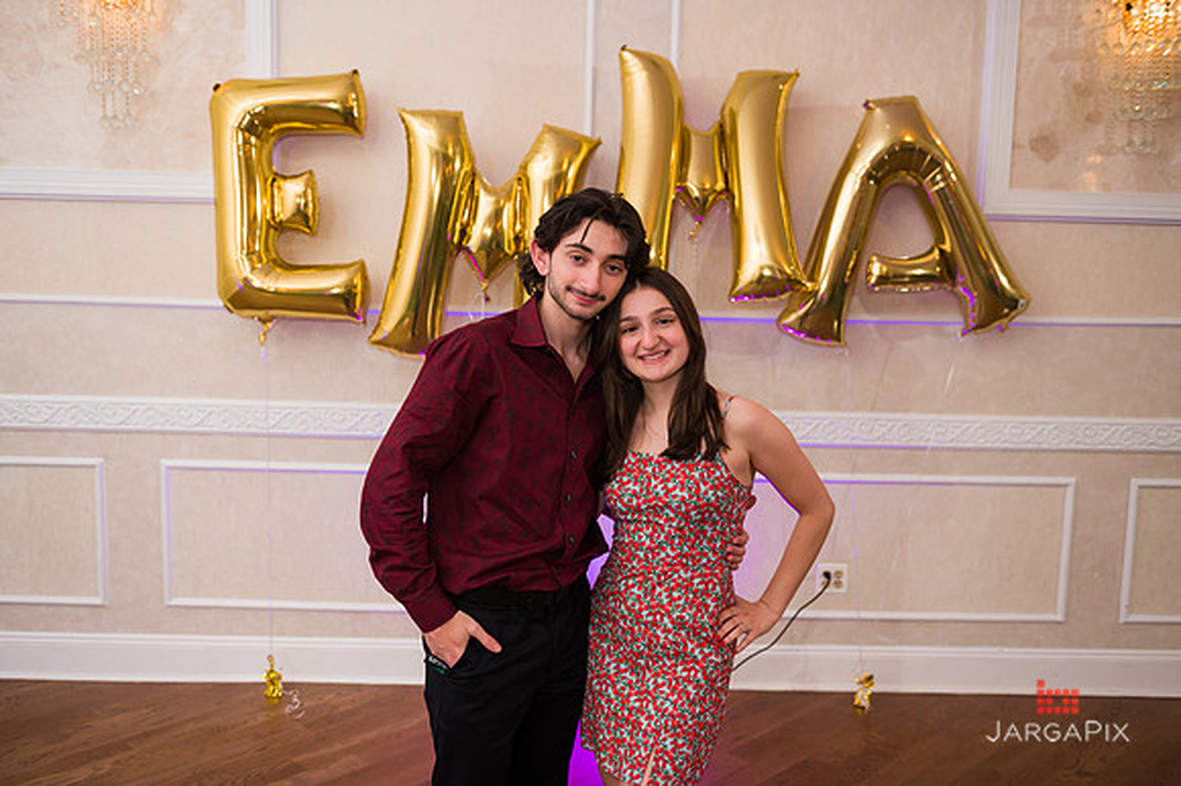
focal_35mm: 34
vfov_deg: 38.8
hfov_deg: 55.8
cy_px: 393
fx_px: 1115
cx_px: 590
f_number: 4
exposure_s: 1/200
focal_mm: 34
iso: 1250
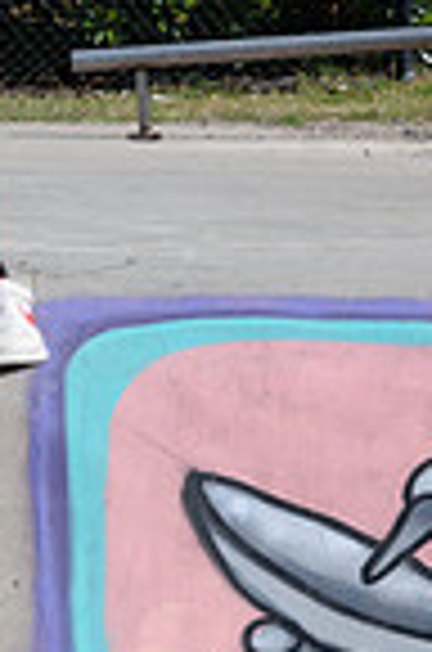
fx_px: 6927
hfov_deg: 3.6
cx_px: -171
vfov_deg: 5.4
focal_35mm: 383
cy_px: 36
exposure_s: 1/800
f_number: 7.1
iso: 200
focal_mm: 82
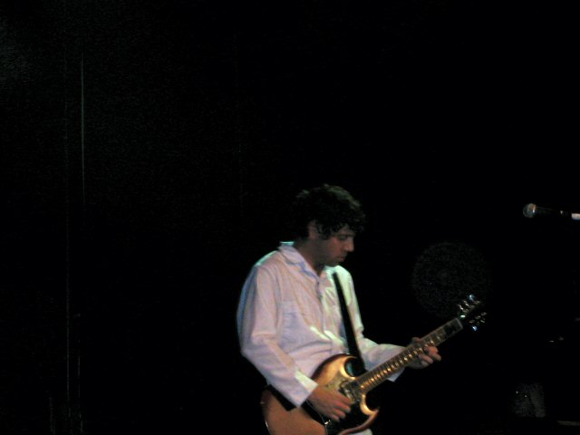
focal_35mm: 98
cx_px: 290
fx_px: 1642
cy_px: 218
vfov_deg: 15.1
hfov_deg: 20.0
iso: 200
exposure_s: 1/59.9
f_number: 4.6
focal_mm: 14.9
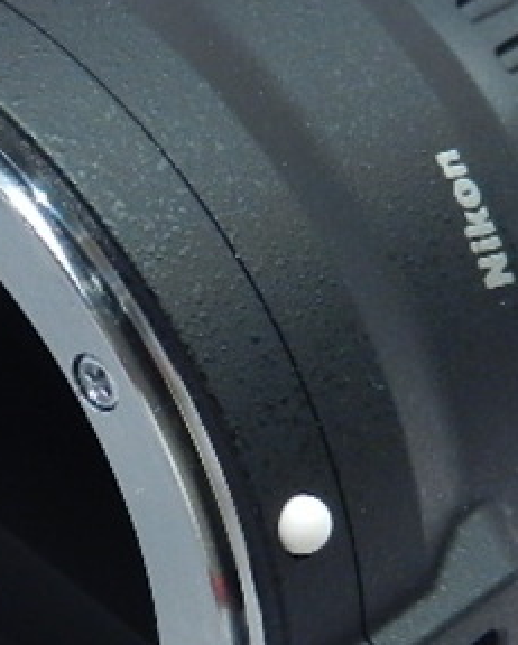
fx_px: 2564
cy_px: 564
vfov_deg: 14.2
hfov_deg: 11.0
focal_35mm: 134
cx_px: -303
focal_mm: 5.9
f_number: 3.8
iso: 160
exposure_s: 1/50
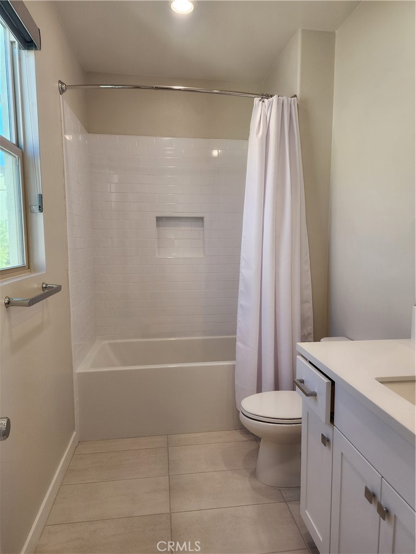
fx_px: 369
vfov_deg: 73.9
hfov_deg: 58.9
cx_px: 208
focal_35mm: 23
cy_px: 277
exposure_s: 1/180
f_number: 1.8
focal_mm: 6.4
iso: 100
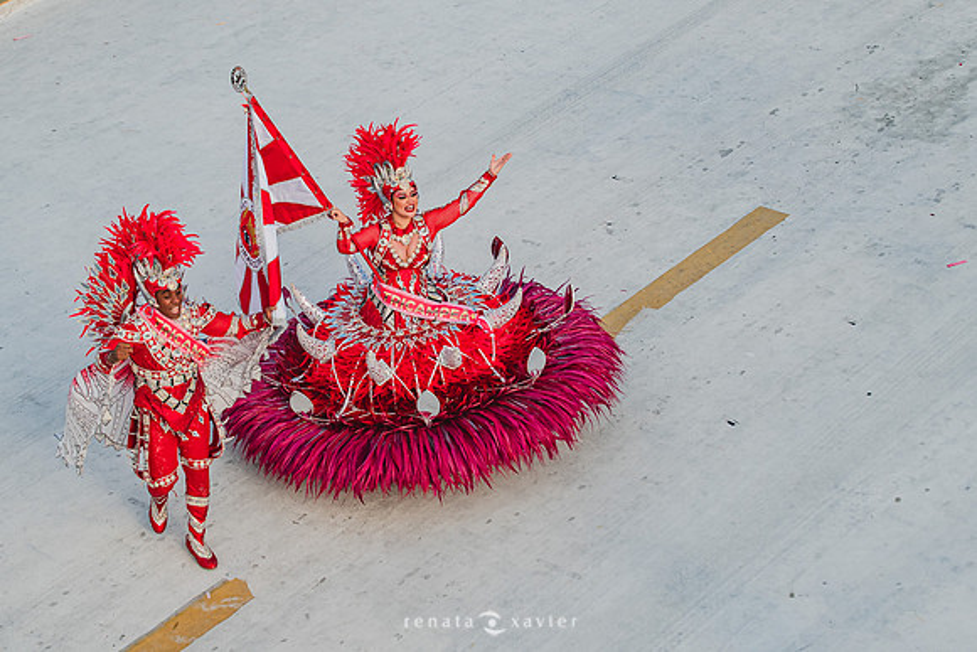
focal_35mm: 110
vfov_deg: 12.5
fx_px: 2975
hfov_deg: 18.6
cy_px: 275
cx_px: 414
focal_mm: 82
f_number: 5.6
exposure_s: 1/1600
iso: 200
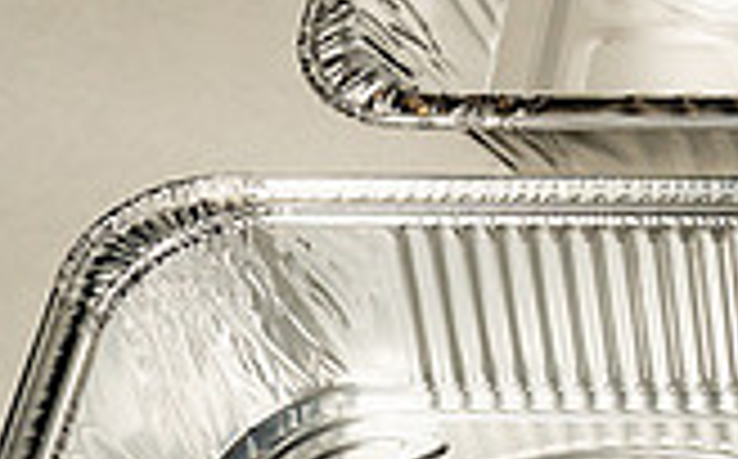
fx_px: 2832
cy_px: 223
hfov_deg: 13.9
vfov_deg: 9.3
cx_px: 1138
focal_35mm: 141
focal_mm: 39
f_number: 11
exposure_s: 1/200
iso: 800
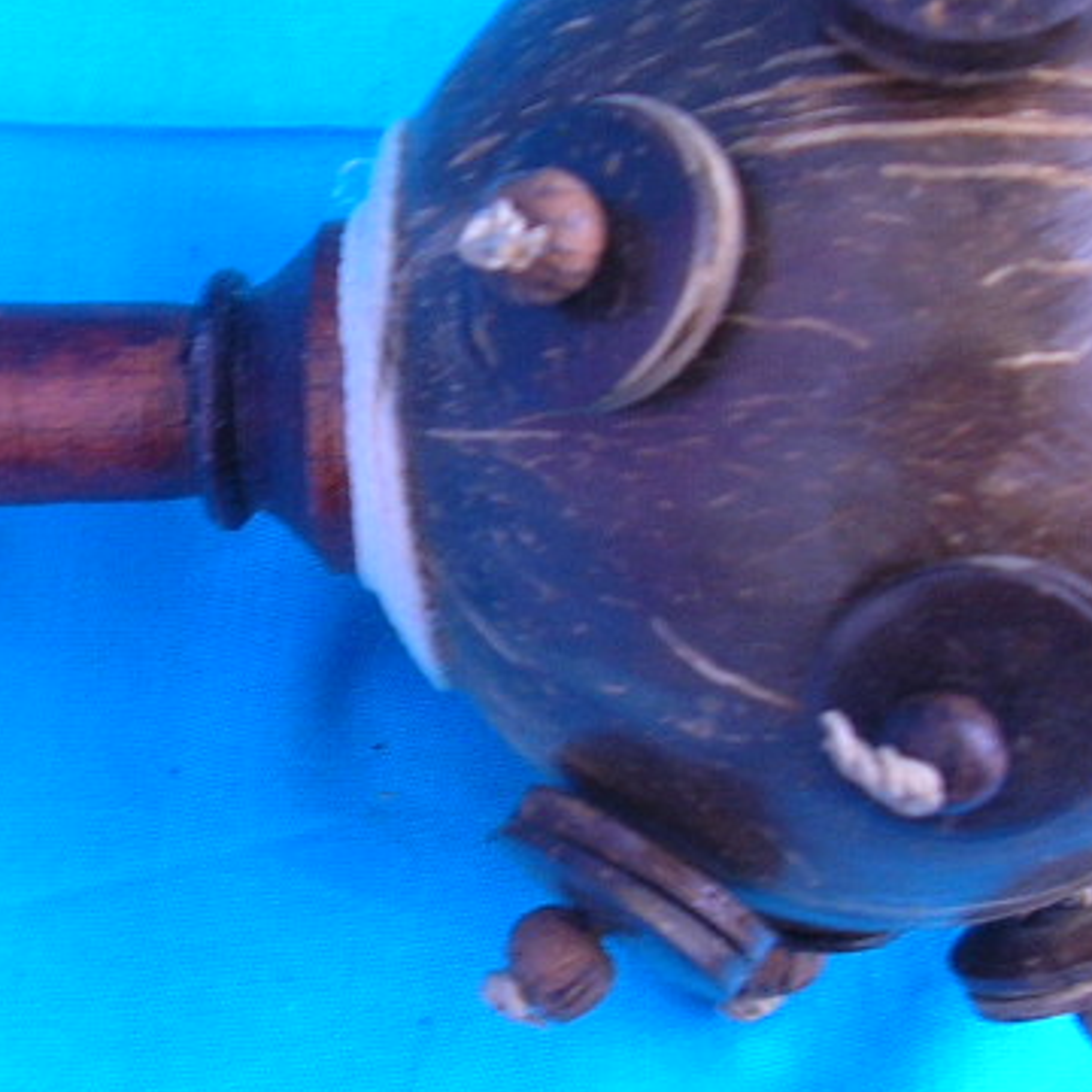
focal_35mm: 88
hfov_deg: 19.4
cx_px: 158
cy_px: 403
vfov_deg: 19.7
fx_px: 3141
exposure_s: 1/19.7
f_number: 2.8
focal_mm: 5.8
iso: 50
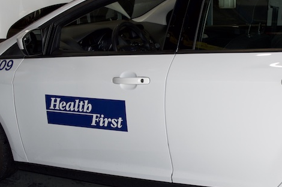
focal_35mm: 69
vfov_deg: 19.7
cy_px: 112
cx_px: 222
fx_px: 540
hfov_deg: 28.7
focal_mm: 18
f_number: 4
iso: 100
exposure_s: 1/125
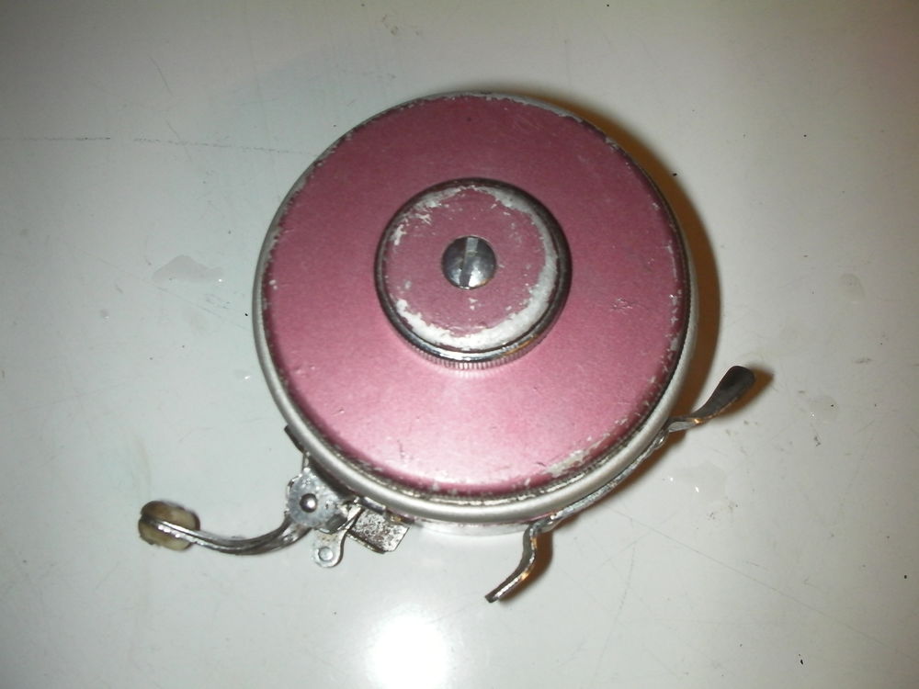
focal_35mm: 38
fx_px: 1009
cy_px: 344
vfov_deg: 37.7
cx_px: 460
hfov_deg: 49.0
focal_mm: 6.3
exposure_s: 1/30
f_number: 5.6
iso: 200
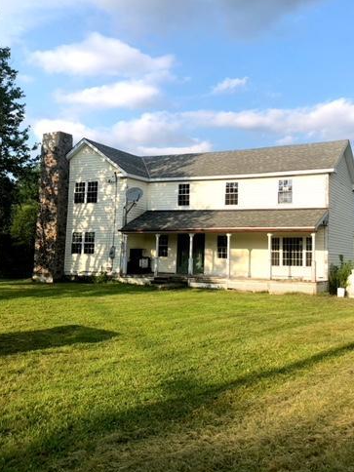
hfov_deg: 38.6
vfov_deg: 50.1
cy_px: 217
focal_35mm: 37
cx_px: 198
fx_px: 505
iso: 20
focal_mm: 3.99
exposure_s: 1/1372
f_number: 1.8
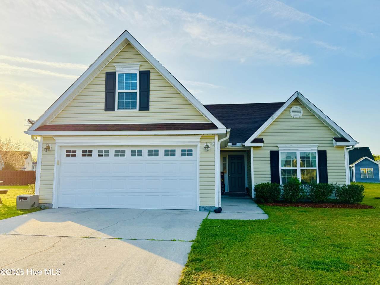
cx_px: 190
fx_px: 263
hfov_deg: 71.6
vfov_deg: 56.8
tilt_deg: +5.7
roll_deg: -0.6
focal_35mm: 24
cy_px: 142
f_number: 1.78
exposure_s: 1/3413
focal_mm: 6.76
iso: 80
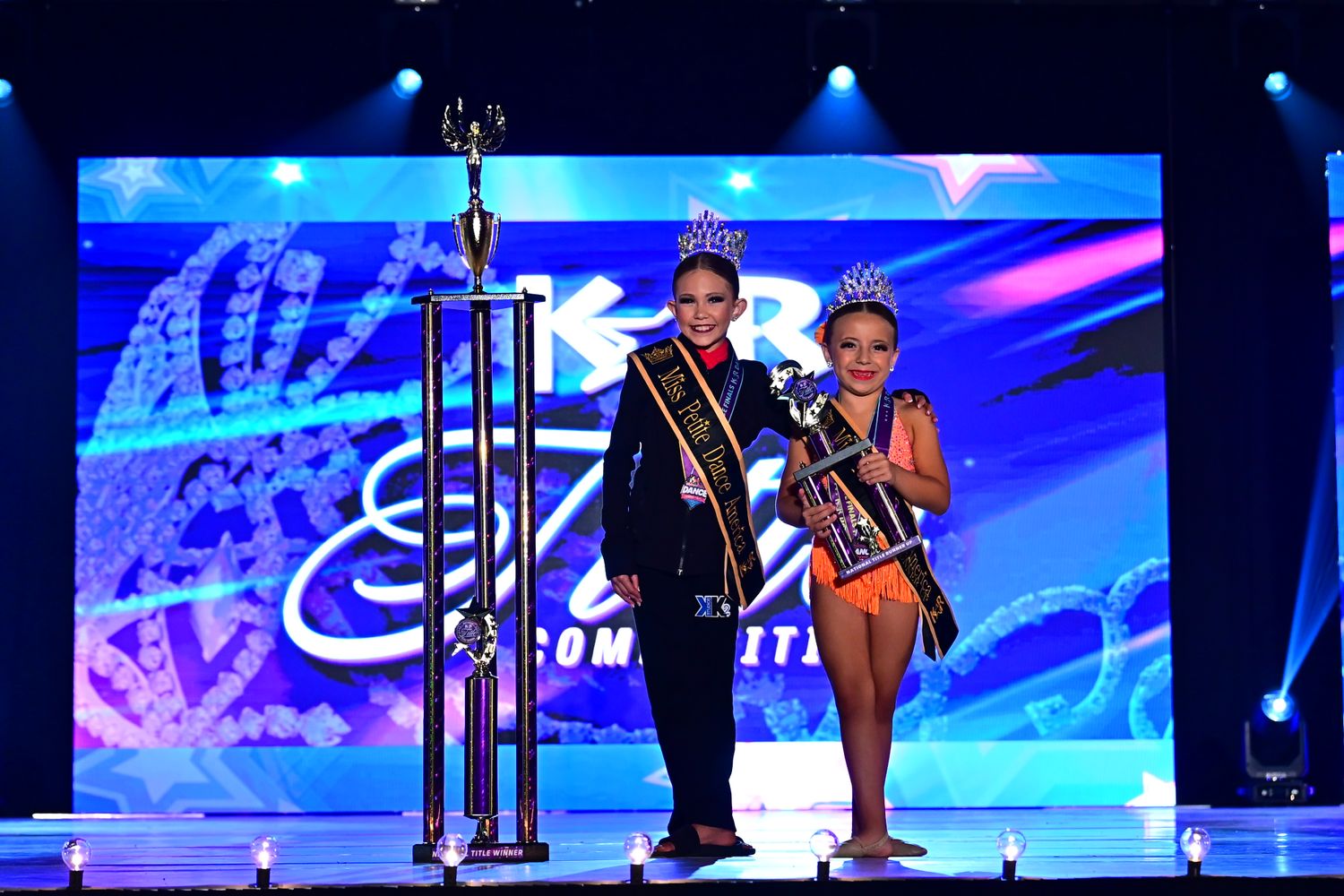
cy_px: 448
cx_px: 672
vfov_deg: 15.2
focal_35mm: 90
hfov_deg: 22.6
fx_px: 3360
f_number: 3.5
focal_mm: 60
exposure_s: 1/400
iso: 3200
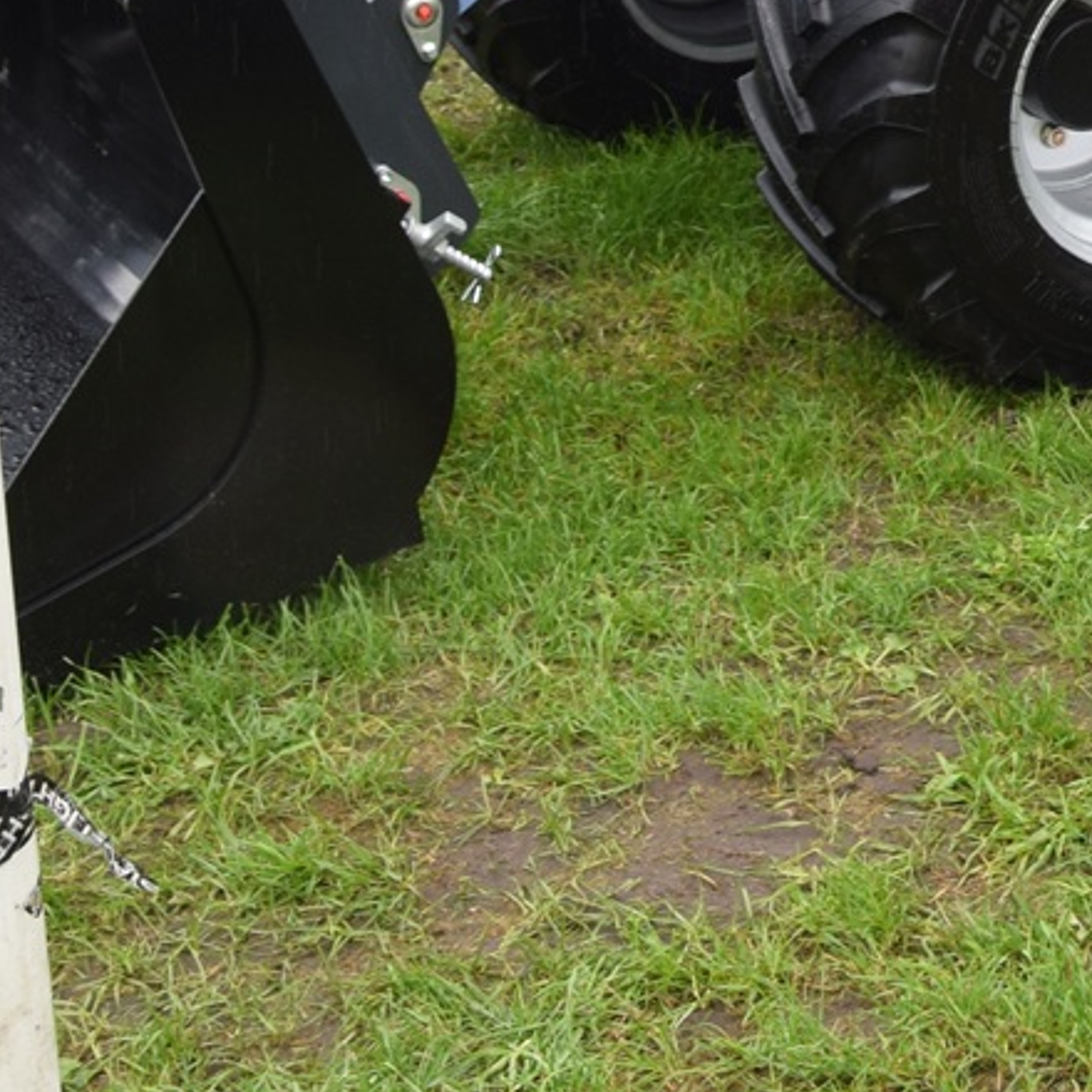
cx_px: 1469
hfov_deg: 18.1
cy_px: -335
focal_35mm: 89
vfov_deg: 18.2
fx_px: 3167
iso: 200
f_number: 6.3
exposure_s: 1/160
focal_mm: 17
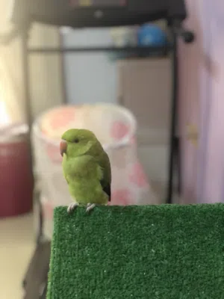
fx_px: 492
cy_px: 150
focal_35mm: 57
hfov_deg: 25.7
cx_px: 112
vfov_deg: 33.8
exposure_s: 1/33
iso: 1000
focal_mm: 6.6
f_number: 2.8
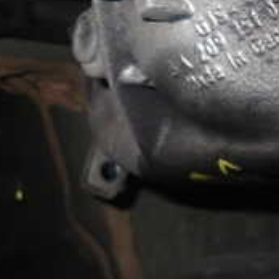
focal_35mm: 76
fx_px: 693
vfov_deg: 21.7
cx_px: 265
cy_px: -22
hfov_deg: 22.1
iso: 320
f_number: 5.6
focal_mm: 4.5
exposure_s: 1/30
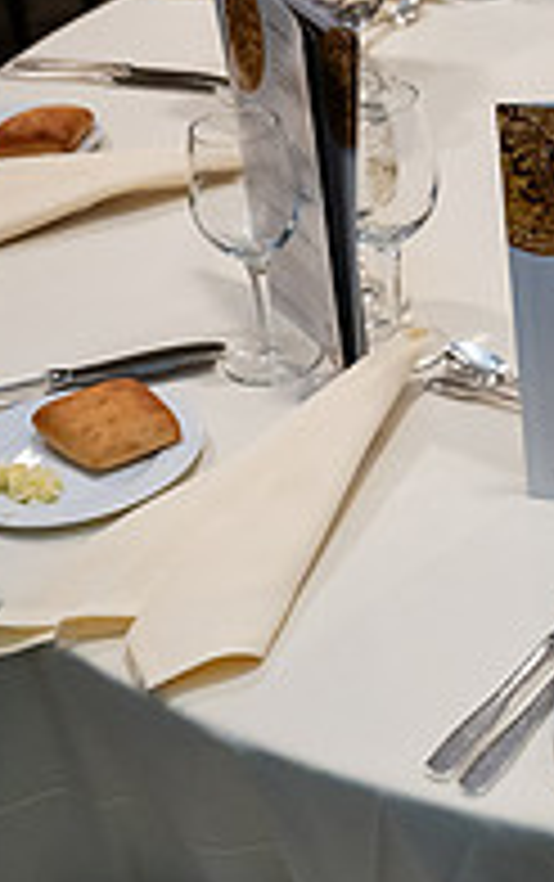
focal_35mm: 82
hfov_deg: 14.4
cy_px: 197
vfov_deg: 24.8
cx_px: 931
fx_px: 1975
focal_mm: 26.5
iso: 3200
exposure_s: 1/200
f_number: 3.2
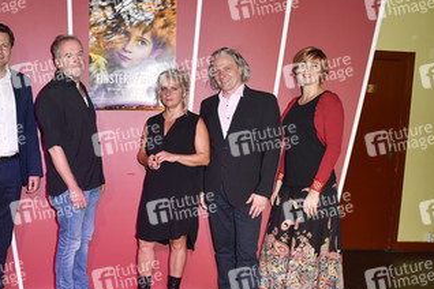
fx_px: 410
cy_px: 174
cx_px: 145
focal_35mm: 34
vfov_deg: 38.7
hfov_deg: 54.7
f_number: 6.3
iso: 500
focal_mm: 24
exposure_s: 1/125
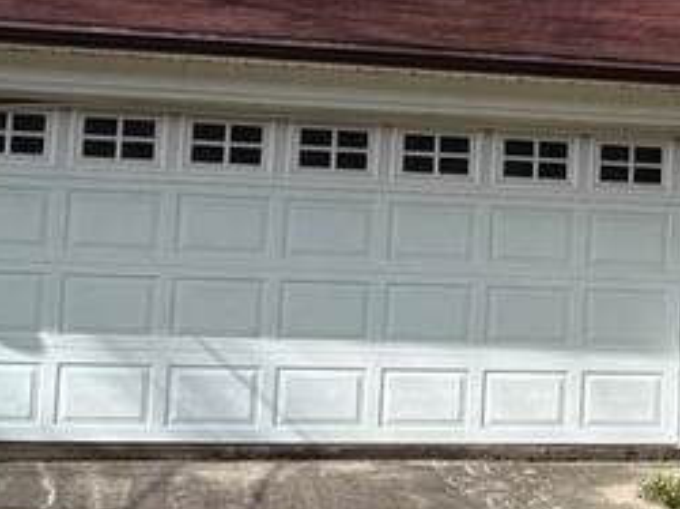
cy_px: 150
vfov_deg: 12.0
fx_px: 2414
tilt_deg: +9.7
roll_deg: -1.9
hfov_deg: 14.6
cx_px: 1118
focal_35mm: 123
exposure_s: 1/3759
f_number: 1.78
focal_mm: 6.76
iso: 80
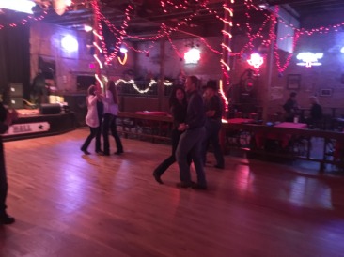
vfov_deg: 48.2
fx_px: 288
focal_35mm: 29
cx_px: 172
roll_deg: -1.7
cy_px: 128
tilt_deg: -8.0
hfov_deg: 61.7
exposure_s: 1/15
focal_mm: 4.15
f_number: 2.2
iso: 800
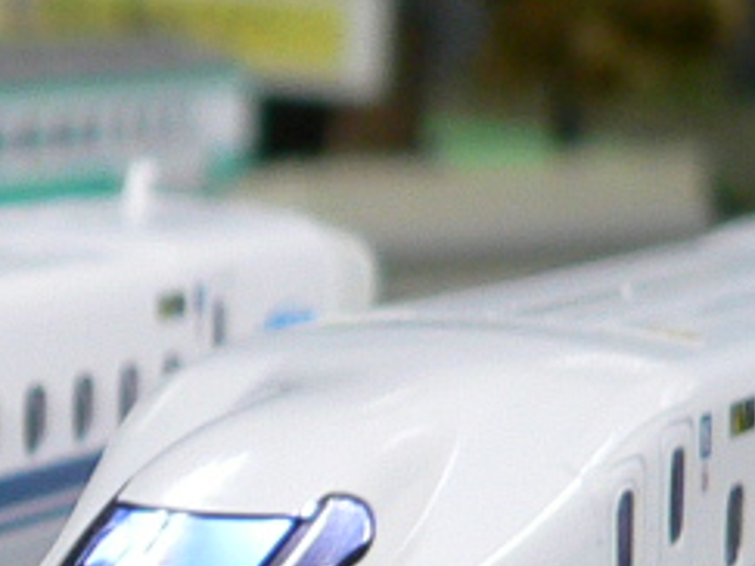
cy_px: 949
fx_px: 4142
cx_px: -736
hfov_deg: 9.7
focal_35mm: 190
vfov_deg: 7.6
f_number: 2.8
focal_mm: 6
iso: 100
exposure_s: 1/13
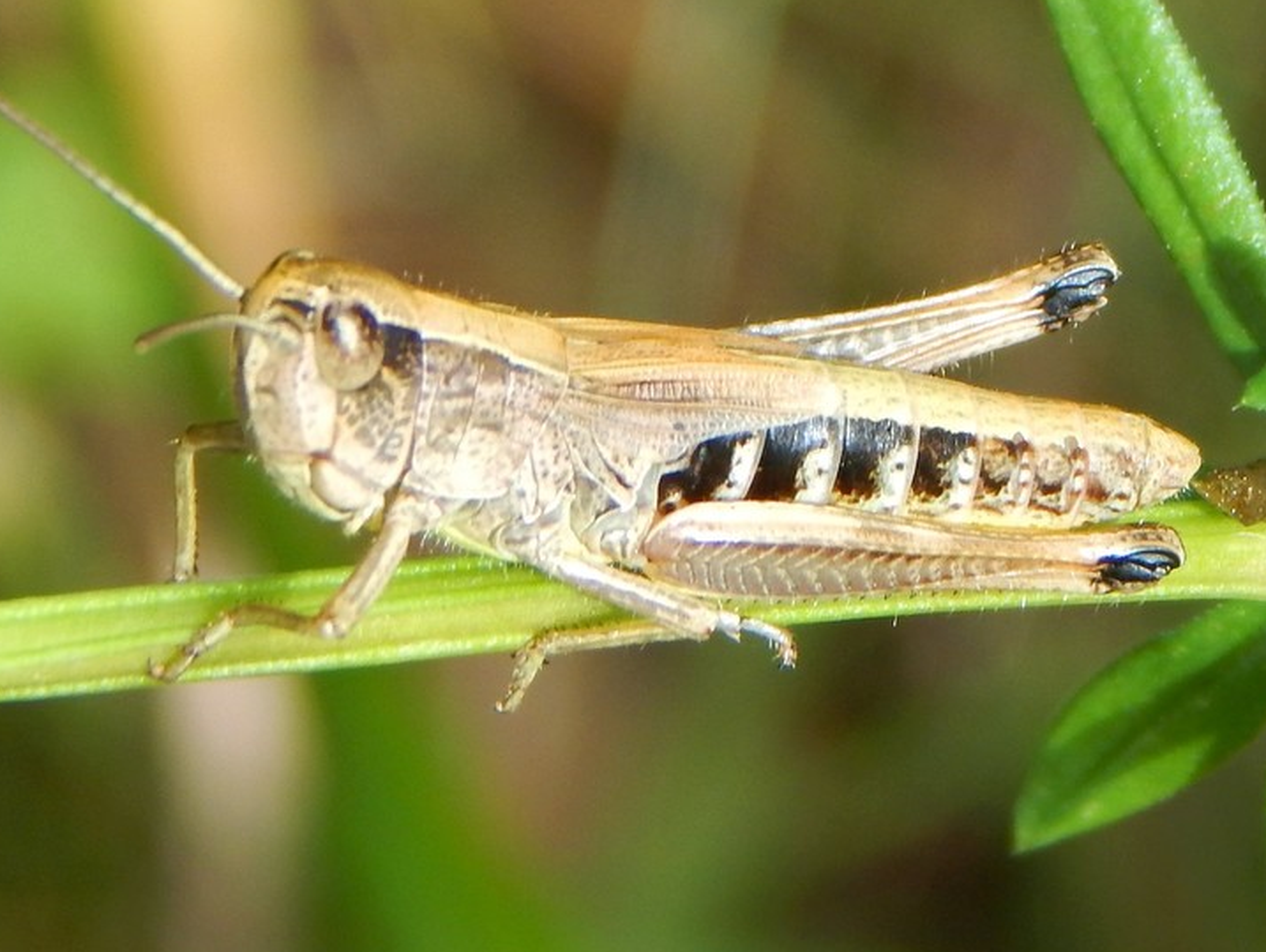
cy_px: 431
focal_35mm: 246
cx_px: 627
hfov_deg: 8.0
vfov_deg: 6.1
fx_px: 9004
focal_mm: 37.1
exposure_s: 1/100
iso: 125
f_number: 5.4
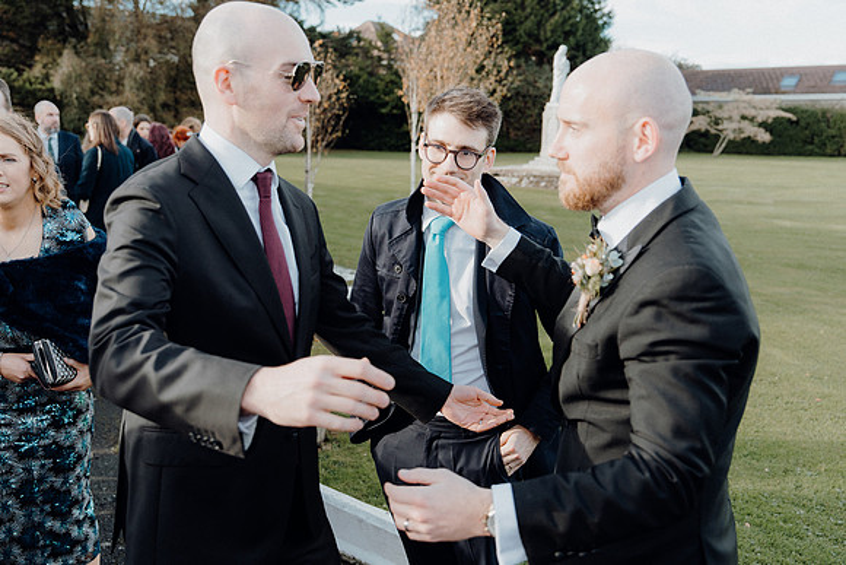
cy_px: 282
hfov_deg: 55.8
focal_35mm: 34
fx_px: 799
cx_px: 423
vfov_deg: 38.9
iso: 200
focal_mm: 34
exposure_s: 1/400
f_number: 3.5
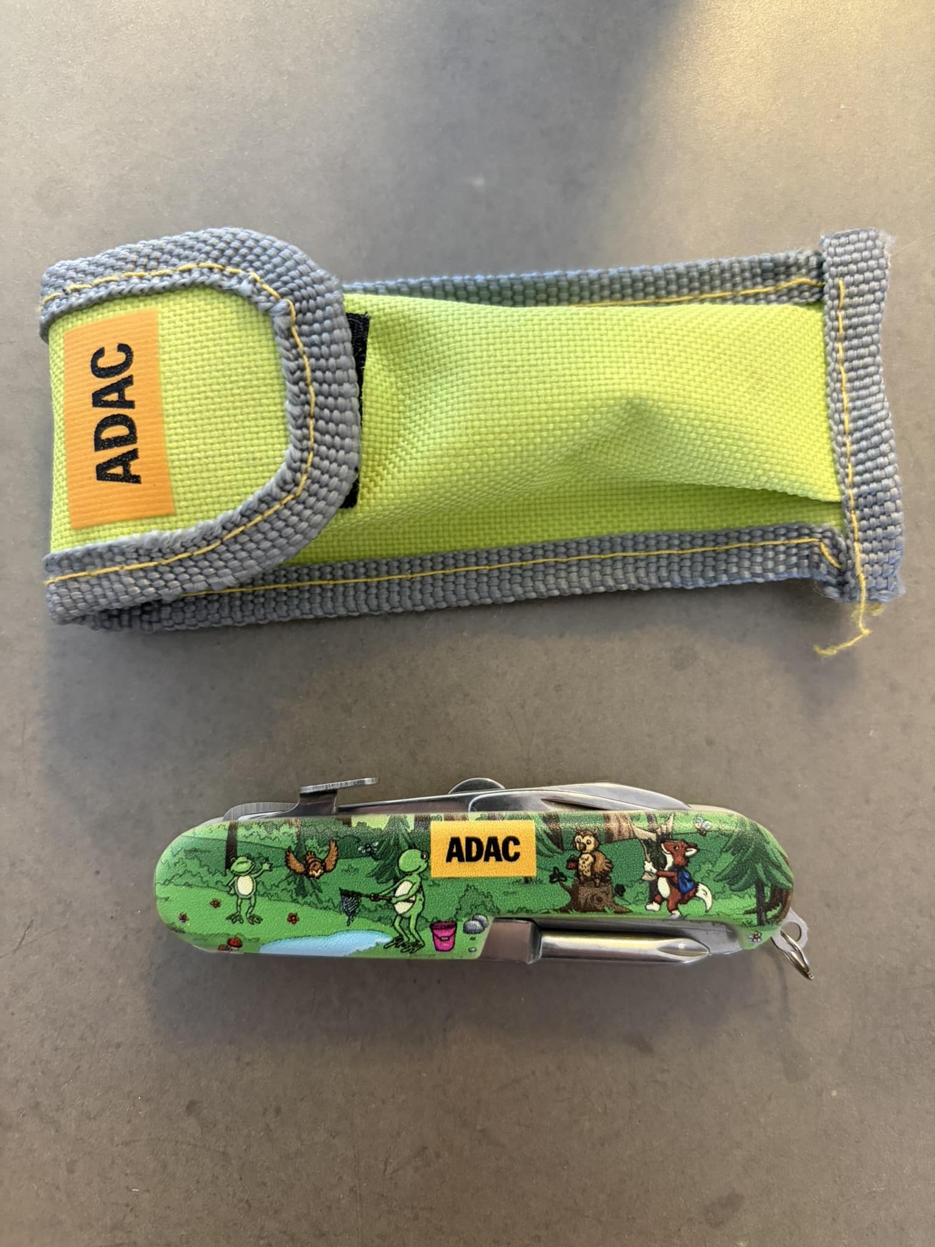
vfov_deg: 67.3
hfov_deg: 53.1
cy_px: 624
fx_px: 936
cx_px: 468
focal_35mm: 26
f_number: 1.6
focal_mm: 5.96
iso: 400
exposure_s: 1/50
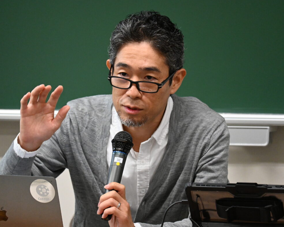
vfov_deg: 3.7
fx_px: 3555
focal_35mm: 423
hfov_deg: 4.6
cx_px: 134
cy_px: 110
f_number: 6
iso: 3600
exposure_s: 1/125
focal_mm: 230
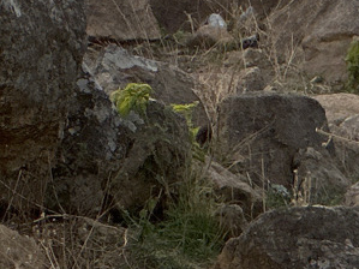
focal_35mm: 515
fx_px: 5339
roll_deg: +3.1
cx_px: -10
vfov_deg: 2.9
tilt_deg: -3.5
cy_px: -315
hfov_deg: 3.8
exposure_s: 1/312
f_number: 2.8
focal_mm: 9
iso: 32
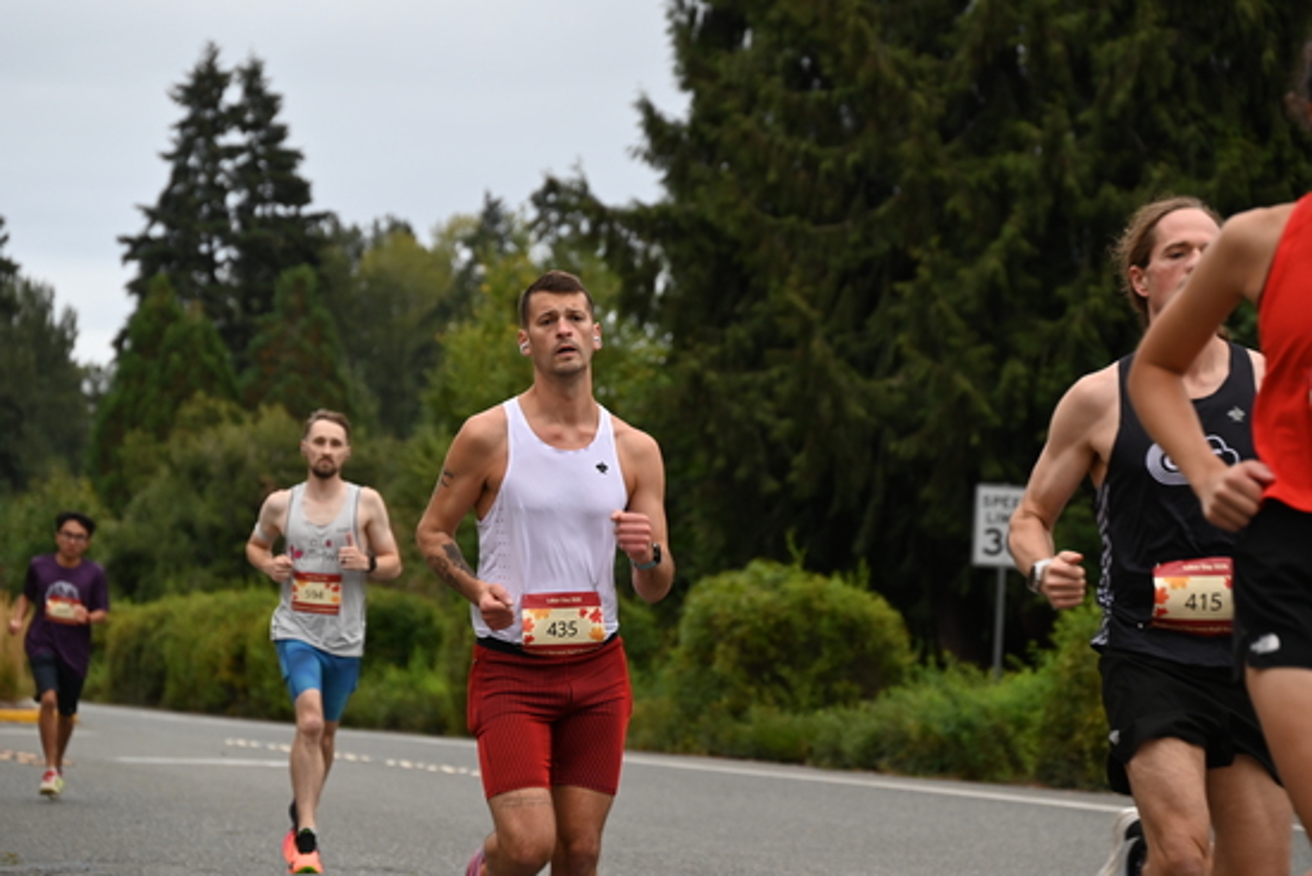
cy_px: 438
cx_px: 656
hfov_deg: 14.6
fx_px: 5103
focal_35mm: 140
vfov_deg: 9.8
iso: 640
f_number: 6.3
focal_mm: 140
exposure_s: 1/250
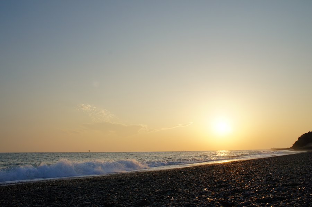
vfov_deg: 43.5
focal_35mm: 30
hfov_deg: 62.0
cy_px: 104
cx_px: 156
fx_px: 260
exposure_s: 1/320
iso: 200
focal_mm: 20
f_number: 13
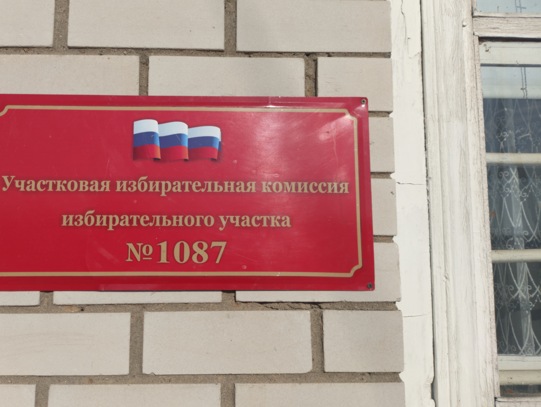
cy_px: 185
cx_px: 219
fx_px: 469
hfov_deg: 59.5
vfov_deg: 46.8
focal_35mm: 30
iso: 62
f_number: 1.79
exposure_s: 1/3774
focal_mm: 4.71
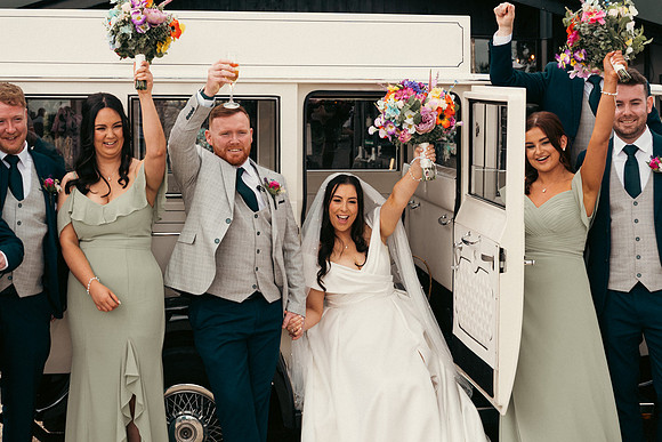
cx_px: 331
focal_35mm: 67
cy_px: 221
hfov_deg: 30.1
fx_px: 1232
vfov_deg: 20.3
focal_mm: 45
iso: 125
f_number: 5
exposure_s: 1/320
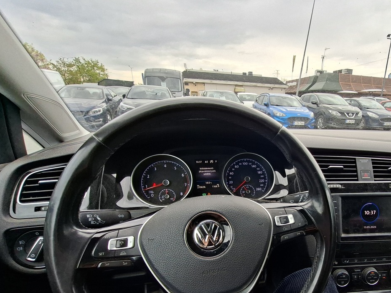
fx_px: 226
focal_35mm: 20
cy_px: 207
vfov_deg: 63.3
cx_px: 269
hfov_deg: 78.3
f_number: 2.2
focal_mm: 1.74
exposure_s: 1/159
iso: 40
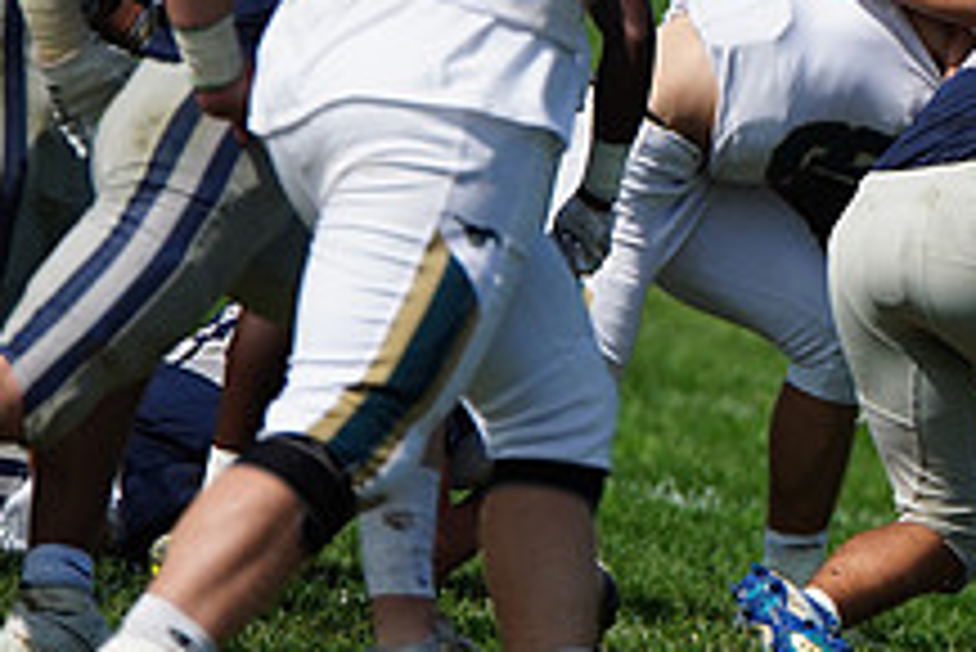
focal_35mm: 659
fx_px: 17878
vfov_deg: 2.1
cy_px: 47
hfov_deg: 3.1
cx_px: 1259
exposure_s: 1/8000
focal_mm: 247
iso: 400
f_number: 2.8
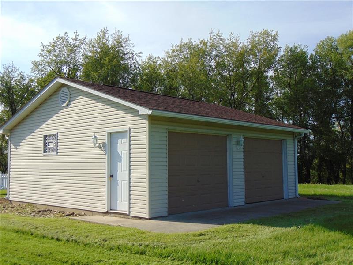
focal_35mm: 39
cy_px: 132
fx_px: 398
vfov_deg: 36.8
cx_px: 176
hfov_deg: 47.9
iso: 80
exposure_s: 1/1000
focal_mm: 6.9
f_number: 3.3
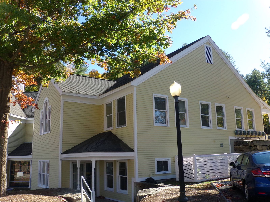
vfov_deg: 42.9
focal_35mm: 33
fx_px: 257
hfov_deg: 55.4
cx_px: 135
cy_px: 101
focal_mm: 5.9
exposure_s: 1/105
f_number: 7.99
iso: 100
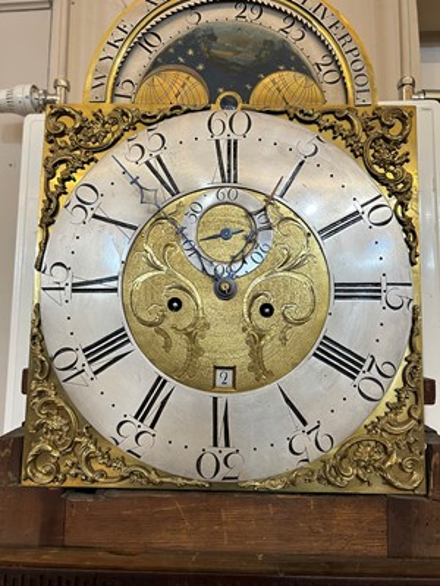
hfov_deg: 53.1
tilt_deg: +6.2
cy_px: 293
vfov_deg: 67.3
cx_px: 220
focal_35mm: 26
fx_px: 441
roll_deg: -1.0
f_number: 1.5
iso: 125
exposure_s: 1/100
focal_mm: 5.7
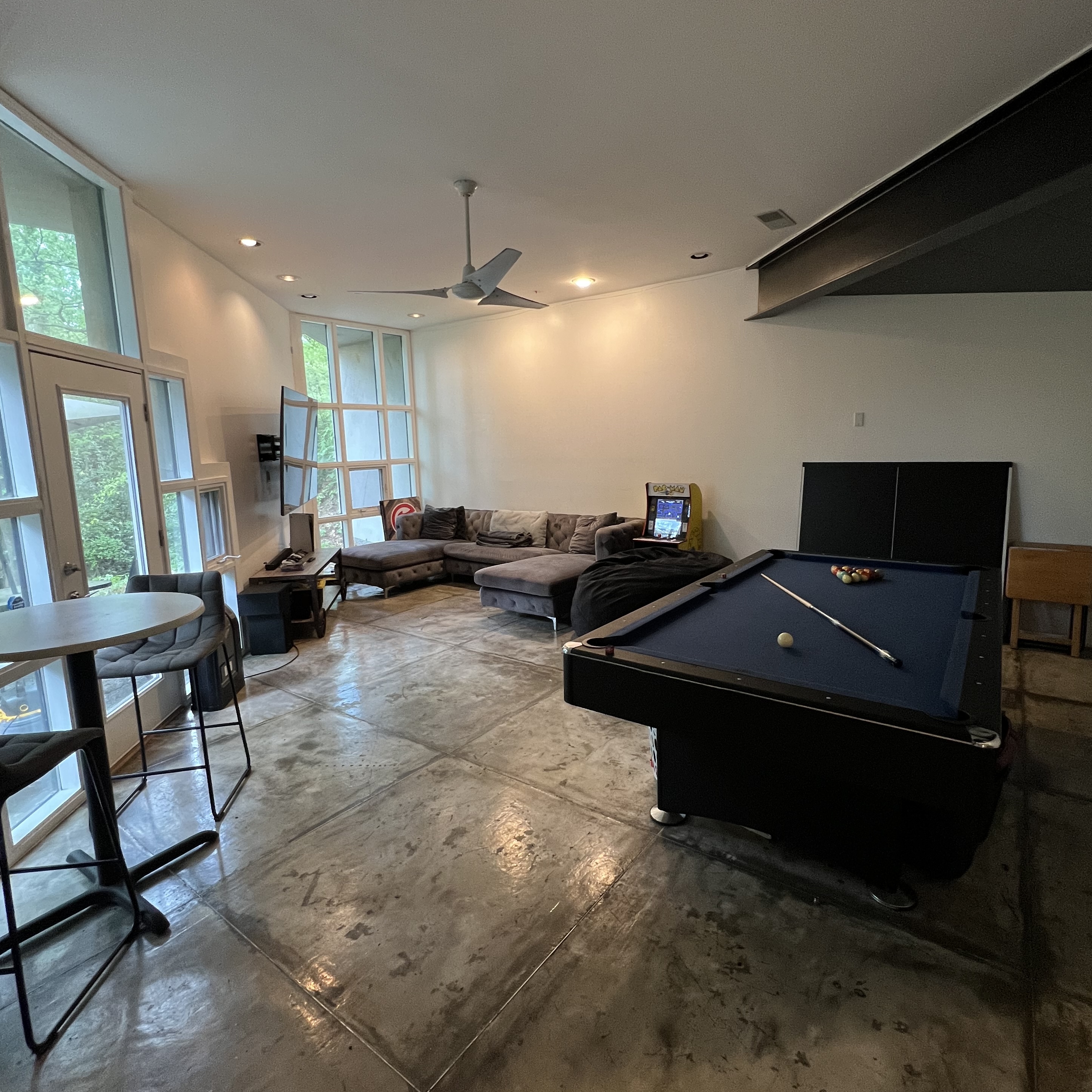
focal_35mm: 16
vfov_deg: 87.4
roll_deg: +1.7
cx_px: 564
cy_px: 534
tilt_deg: -8.0
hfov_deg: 87.4
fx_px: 571
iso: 250
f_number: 1.8
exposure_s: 1/60
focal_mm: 1.57
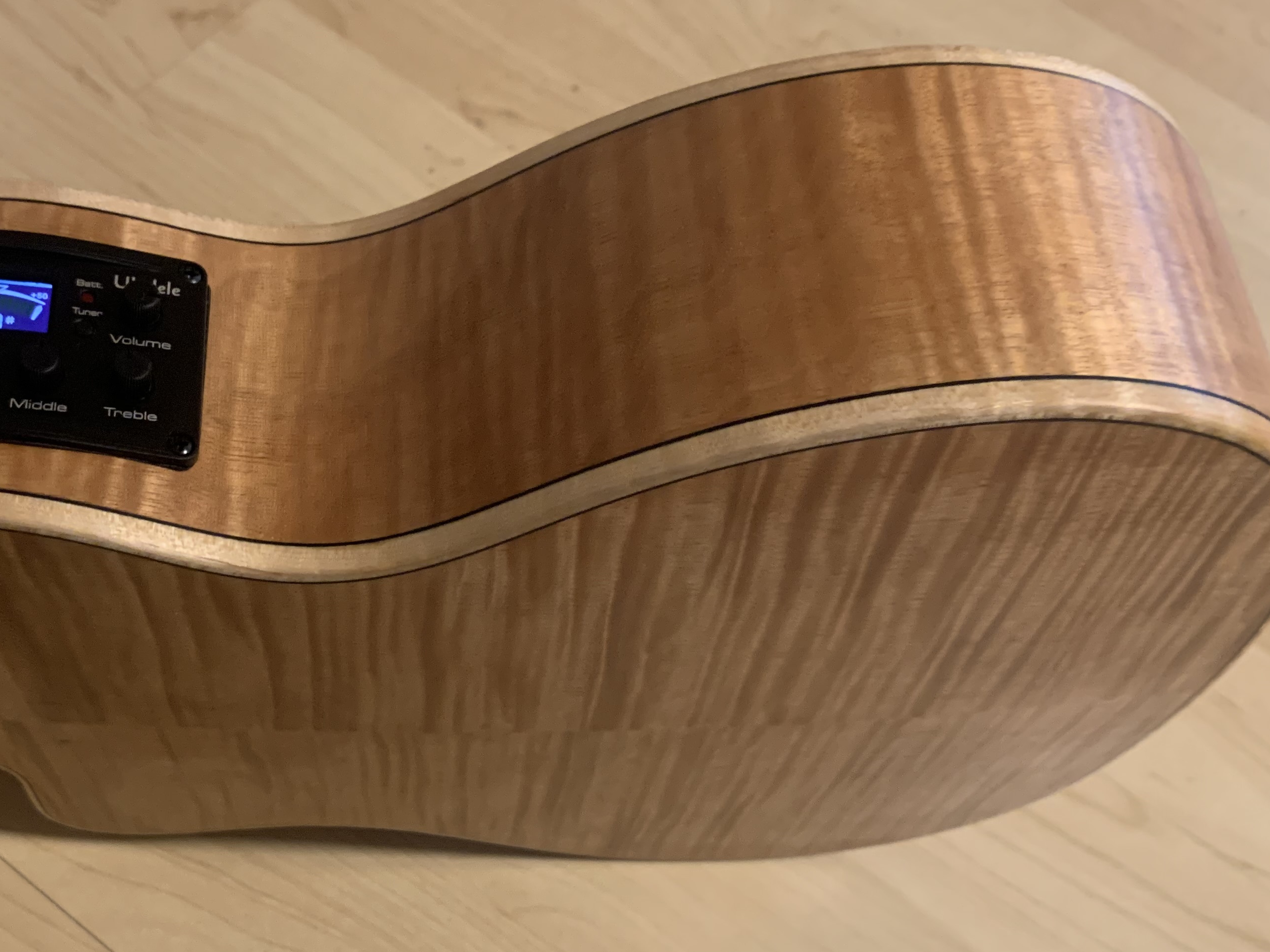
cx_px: 419
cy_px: 510
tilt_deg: -61.3
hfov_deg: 45.1
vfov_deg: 35.1
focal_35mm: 41
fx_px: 1504
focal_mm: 4.25
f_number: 1.8
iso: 320
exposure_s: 1/33
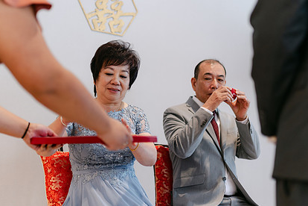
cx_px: 151
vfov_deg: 27.5
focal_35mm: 49
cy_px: 103
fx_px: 419
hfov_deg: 40.3
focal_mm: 35
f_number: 1.4
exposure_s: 1/125
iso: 250
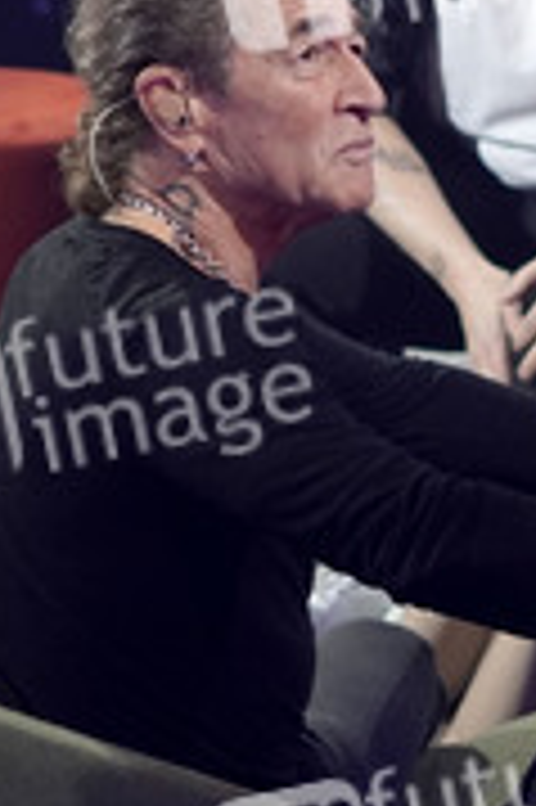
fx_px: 3759
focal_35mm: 168
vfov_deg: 12.2
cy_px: 171
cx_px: 572
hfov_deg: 8.1
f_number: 2.5
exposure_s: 1/200
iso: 1000
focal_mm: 50
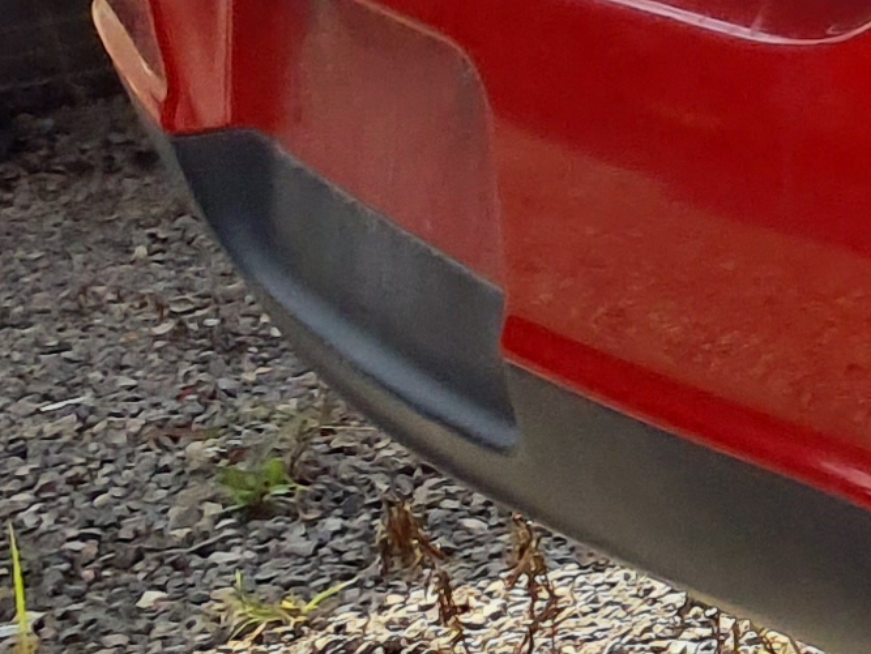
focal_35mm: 167
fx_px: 4204
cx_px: 2610
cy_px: -335
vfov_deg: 8.7
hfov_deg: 9.4
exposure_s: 1/1132
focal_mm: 3.58
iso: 40
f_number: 1.9
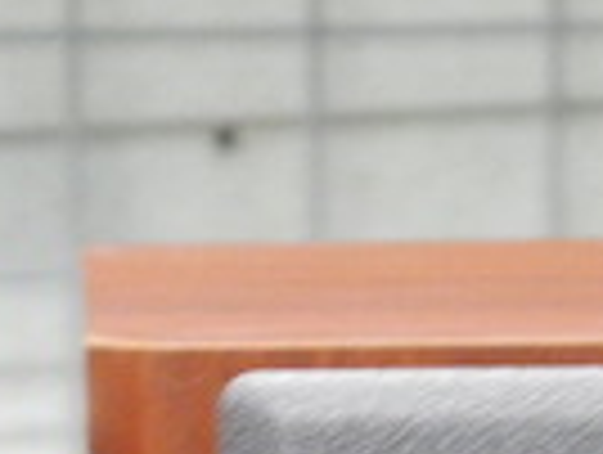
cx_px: -122
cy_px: 1528
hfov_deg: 2.6
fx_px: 13088
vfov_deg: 2.0
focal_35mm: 750
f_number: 4.5
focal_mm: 22.5
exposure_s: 1/9.5
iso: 400
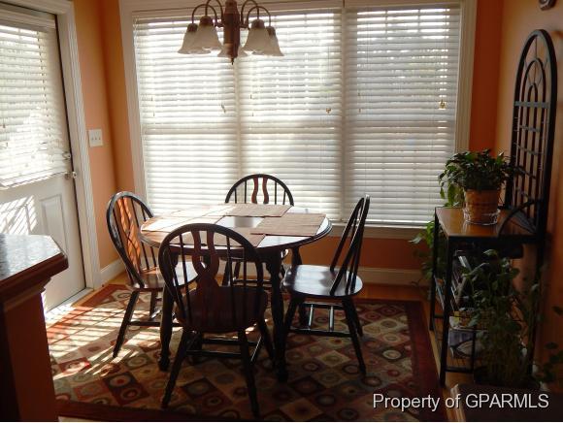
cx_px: 282
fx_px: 505
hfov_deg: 58.3
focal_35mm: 31
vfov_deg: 45.5
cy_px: 212
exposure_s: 1/200
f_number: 3.2
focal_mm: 5.6
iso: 125
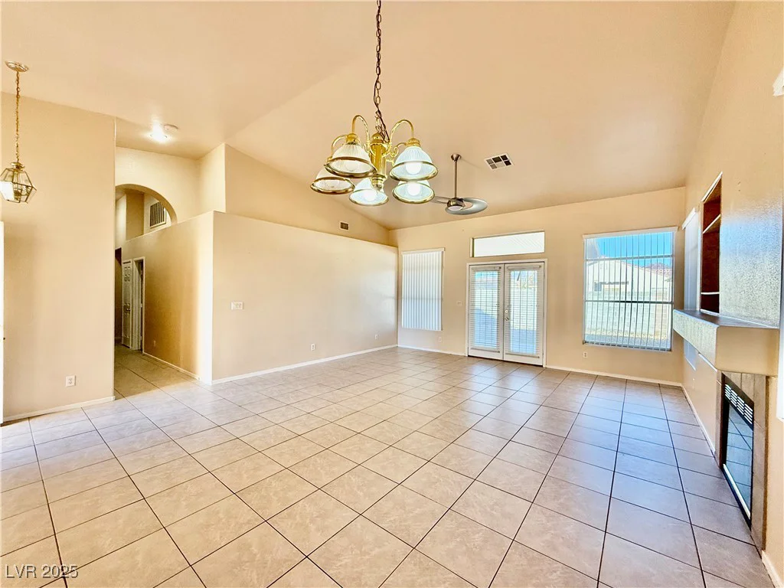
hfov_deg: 102.1
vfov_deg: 85.7
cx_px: 392
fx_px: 317
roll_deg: -0.4
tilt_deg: +0.3
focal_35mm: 14
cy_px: 294
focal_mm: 2.22
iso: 200
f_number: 2.2
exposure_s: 1/120
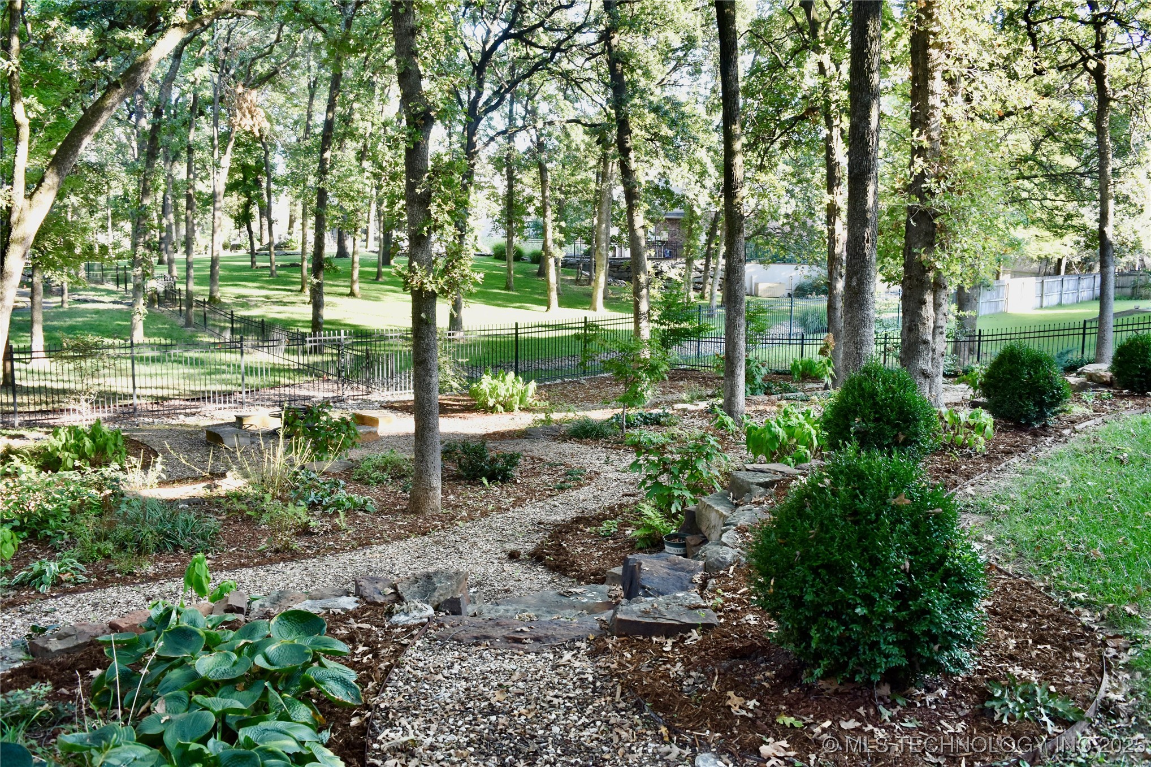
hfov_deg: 67.4
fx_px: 863
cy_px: 384
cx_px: 576
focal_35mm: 27
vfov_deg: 47.9
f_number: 5
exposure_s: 1/100
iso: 400
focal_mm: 18
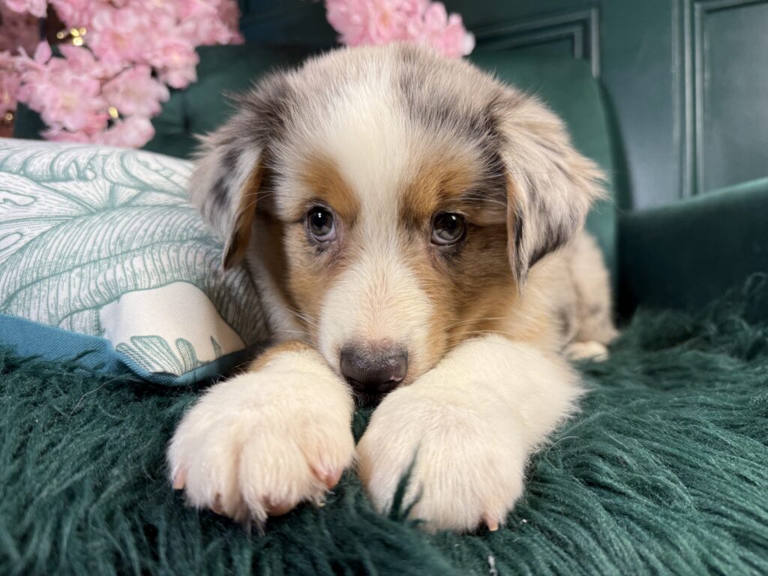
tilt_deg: +0.2
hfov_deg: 71.6
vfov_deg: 56.8
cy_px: 288
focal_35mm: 24
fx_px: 532
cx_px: 384
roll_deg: +0.4
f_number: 1.78
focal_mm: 6.76
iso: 100
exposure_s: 1/120
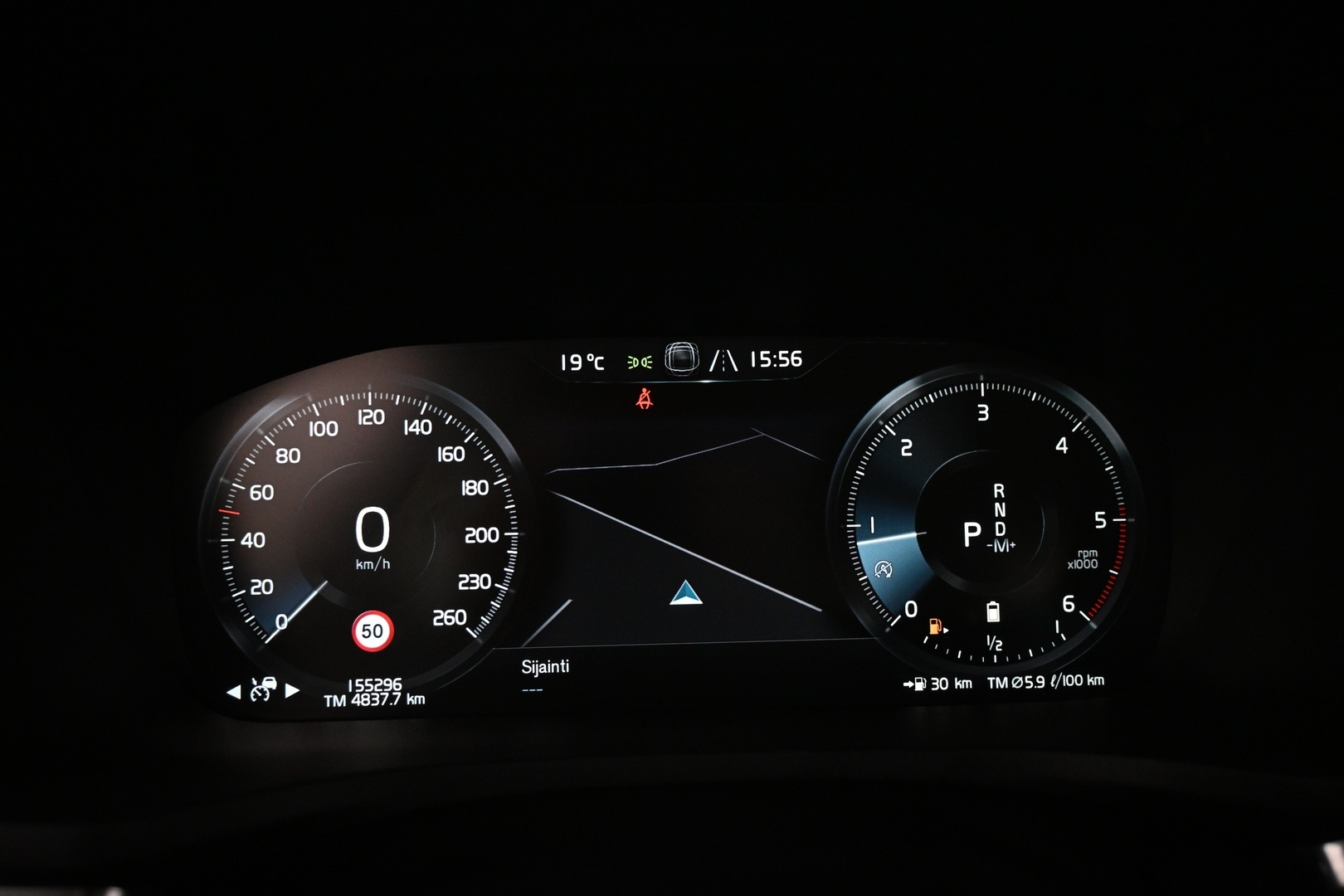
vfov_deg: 44.6
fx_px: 1092
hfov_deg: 63.2
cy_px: 448
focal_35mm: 29
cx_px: 672
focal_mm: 19.5
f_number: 3.8
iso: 1600
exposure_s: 1/50
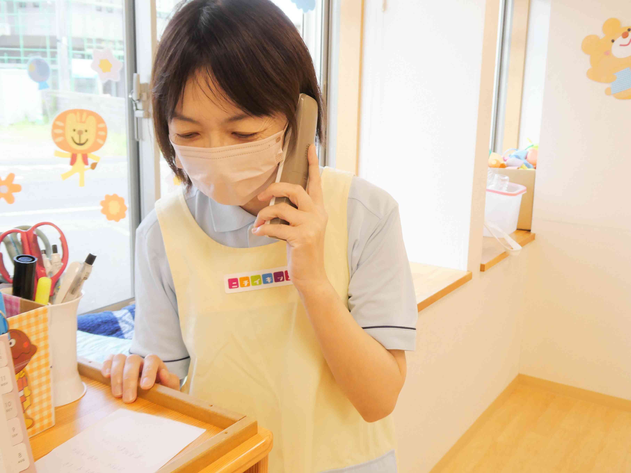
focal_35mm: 37
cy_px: 236
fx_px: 674
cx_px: 316
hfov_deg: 50.1
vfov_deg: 38.7
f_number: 3.7
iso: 80
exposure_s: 1/80
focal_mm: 6.7
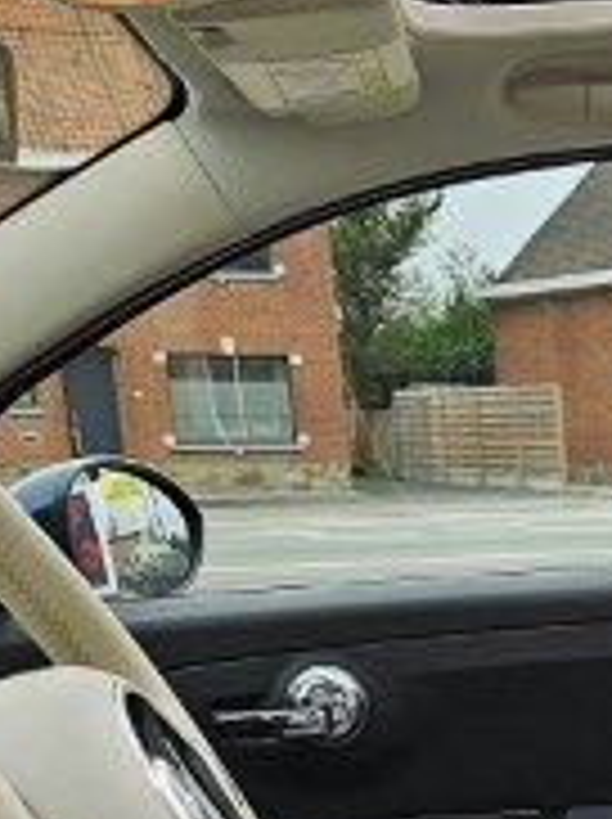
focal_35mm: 81
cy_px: 1094
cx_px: 896
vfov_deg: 21.6
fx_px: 1914
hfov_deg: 16.6
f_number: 1.7
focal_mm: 6.3
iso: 20
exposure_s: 1/194
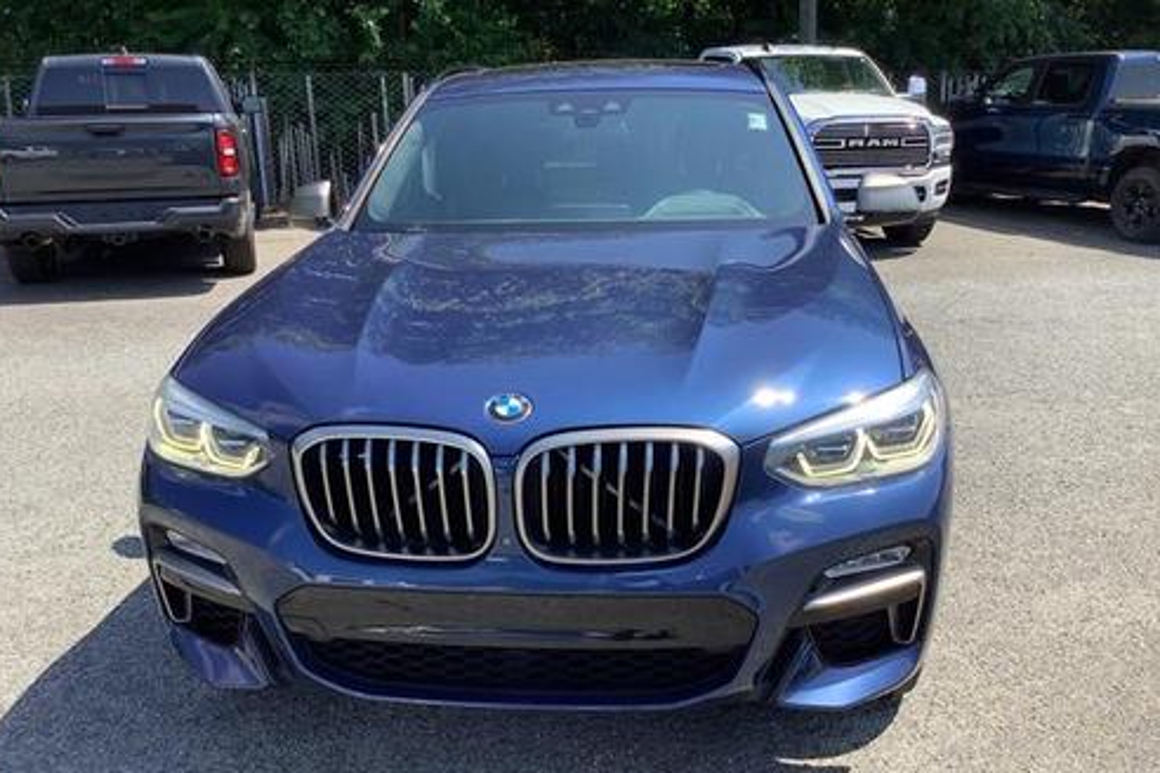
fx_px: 1063
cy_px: 427
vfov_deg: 39.9
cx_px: 568
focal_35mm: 33
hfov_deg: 57.2
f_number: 2.4
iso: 25
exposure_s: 1/512
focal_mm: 3.3
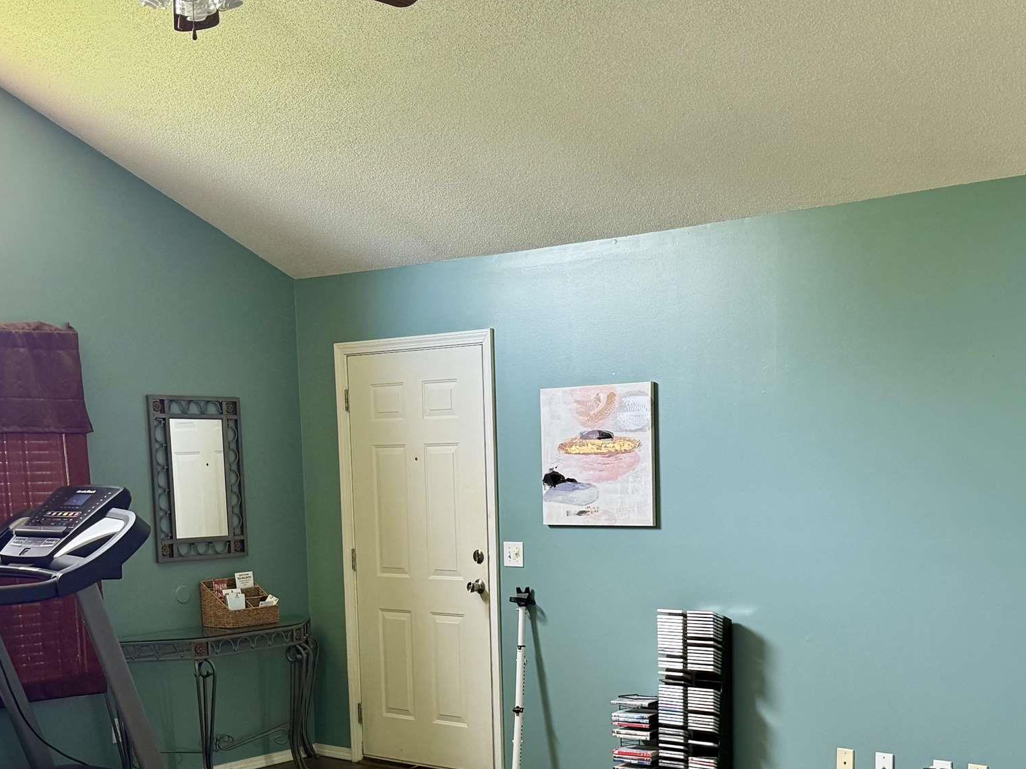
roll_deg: +1.9
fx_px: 1452
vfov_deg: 28.9
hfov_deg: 38.9
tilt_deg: -5.7
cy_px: 635
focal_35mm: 49
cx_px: 521
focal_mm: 6.76
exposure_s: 1/97
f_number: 1.78
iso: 200
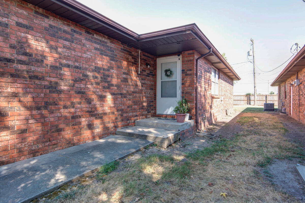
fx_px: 169
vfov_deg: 61.9
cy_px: 102
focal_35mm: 20
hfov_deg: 84.0
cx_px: 152
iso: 100
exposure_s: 1/20
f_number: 6.7
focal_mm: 20
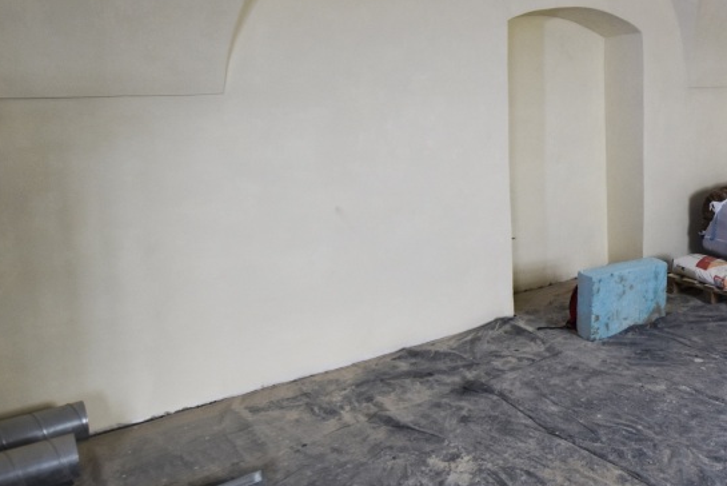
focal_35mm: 33
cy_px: 167
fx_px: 667
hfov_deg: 50.7
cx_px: 654
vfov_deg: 39.6
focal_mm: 10
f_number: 4
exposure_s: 1/60
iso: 500
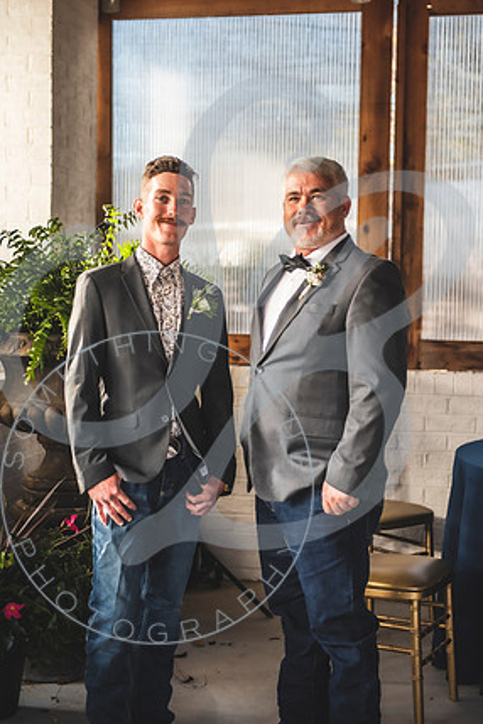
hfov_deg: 20.9
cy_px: 359
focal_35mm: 65
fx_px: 1308
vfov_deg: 31.0
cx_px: 233
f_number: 2.8
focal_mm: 62
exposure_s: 1/160
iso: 125
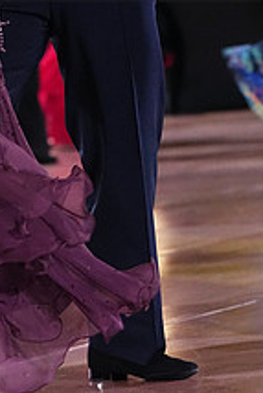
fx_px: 4474
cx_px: 8
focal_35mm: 409
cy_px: -59
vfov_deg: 5.0
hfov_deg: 3.4
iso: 8000
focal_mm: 151
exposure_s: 1/400
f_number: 5.6
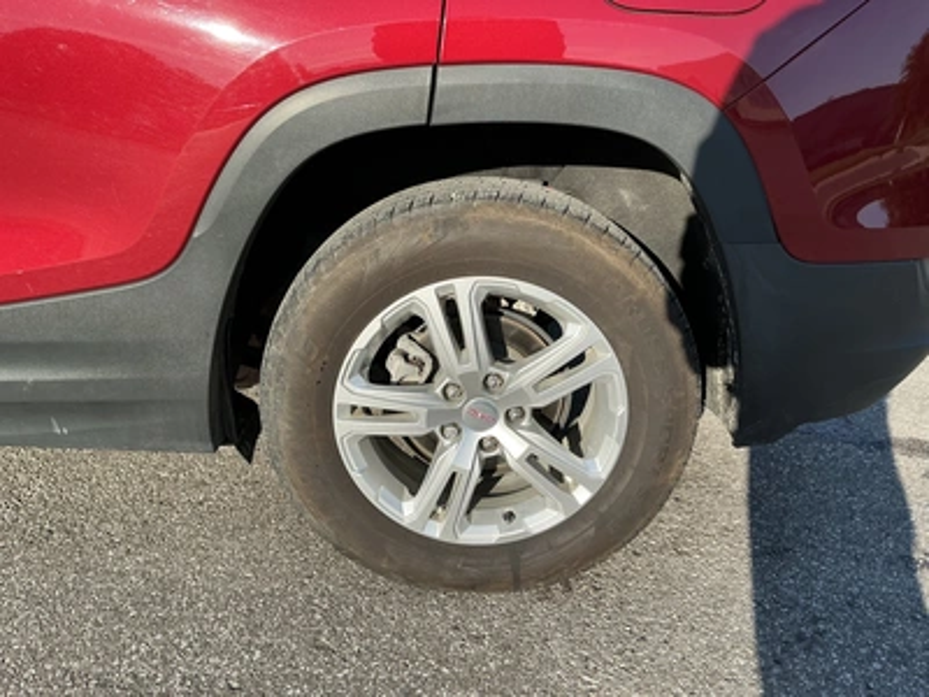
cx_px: 464
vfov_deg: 49.7
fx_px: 751
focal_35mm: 28
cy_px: 348
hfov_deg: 63.4
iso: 25
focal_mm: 3
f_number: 1.8
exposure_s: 1/869
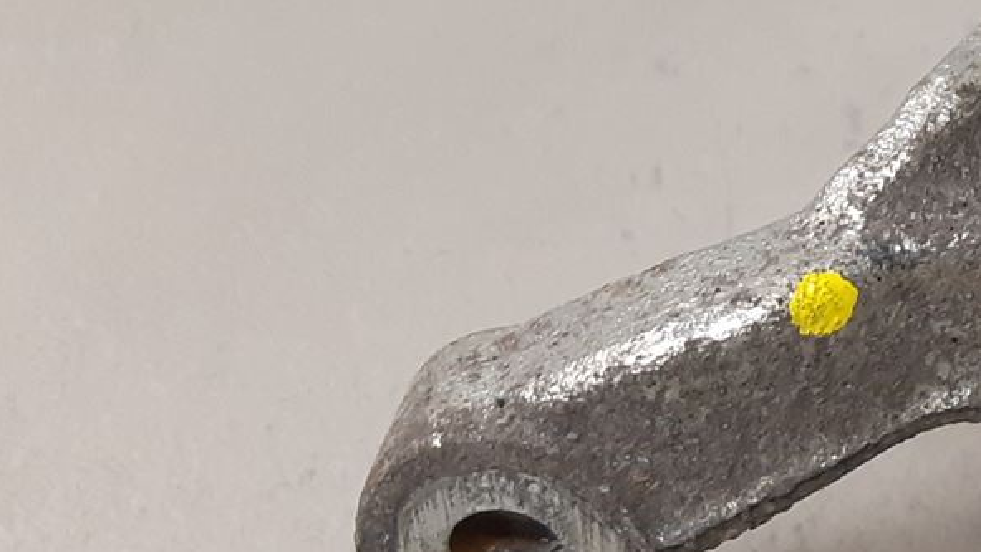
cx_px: 1423
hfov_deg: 19.3
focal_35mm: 98
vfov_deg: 12.3
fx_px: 2549
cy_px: 330
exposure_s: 1/50
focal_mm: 3.93
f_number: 1.7
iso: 200
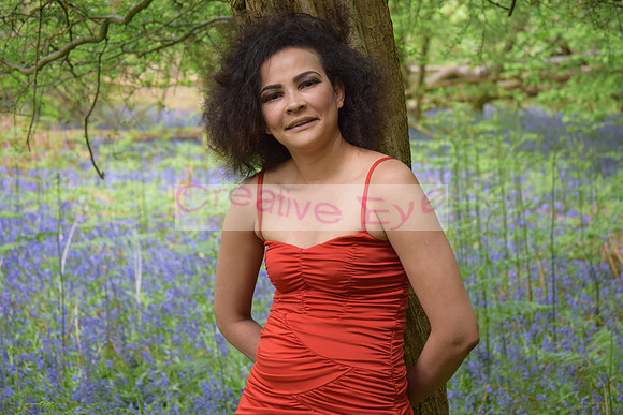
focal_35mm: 102
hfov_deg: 20.0
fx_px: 1765
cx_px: 312
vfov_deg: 13.4
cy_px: 208
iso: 400
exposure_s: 1/125
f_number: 5.6
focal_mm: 68
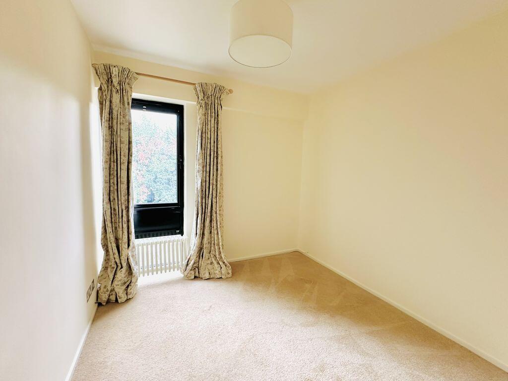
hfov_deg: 102.1
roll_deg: -0.9
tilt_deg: -5.0
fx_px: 205
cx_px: 254
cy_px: 190
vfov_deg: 85.7
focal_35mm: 14
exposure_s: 1/50
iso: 200
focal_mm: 2.22
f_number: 2.2
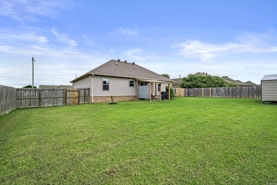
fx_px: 115
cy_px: 92
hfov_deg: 100.4
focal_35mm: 15
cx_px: 138
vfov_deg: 77.3
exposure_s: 1/800
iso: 800
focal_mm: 10
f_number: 7.1
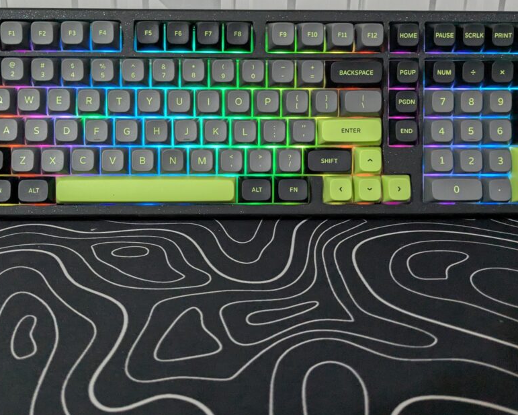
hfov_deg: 51.4
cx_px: 228
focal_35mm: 35
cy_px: 165
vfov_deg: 42.0
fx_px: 537
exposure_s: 1/120
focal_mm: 4.38
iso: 806
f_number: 1.73
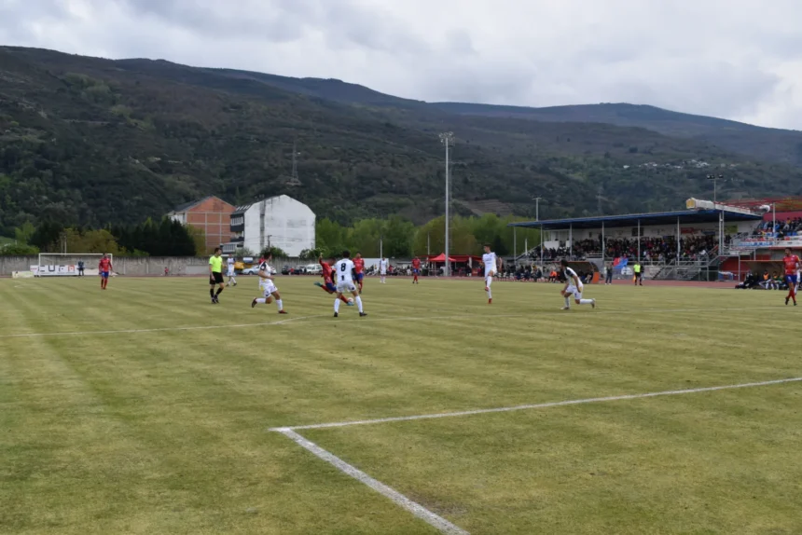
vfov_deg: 33.0
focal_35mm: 40
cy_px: 268
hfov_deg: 47.9
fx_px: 903
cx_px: 401
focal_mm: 27
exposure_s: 1/250
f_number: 8
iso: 200
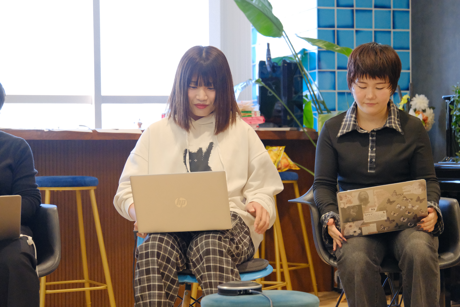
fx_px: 1112
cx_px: 230
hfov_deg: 23.4
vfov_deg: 15.7
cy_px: 154
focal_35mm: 87
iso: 8000
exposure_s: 1/340
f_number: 4
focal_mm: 57.9
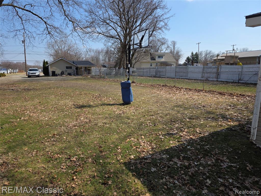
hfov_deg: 73.9
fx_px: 173
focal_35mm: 23
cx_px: 130
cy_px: 98
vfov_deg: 58.9
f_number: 1.7
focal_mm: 6.3
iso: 80
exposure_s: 1/4889
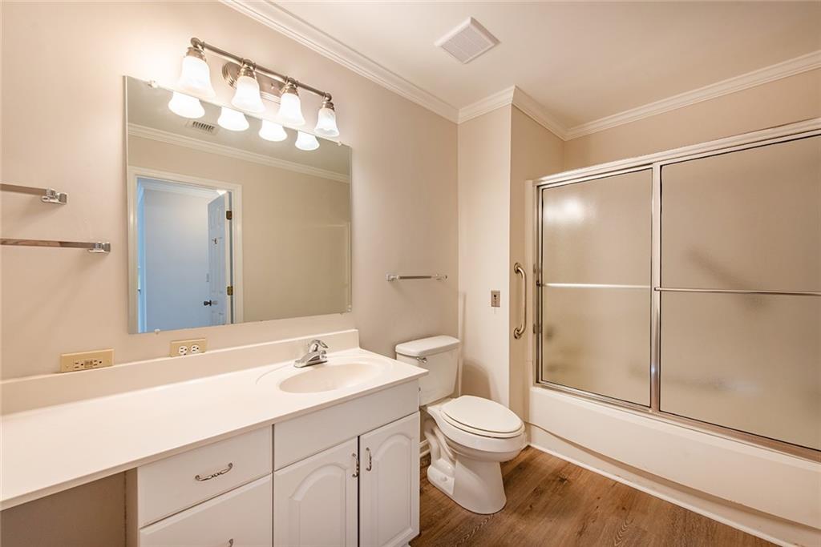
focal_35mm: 14
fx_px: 319
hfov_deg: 104.2
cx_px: 410
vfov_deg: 81.2
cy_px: 274
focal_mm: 14
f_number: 11
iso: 400
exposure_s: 1/25
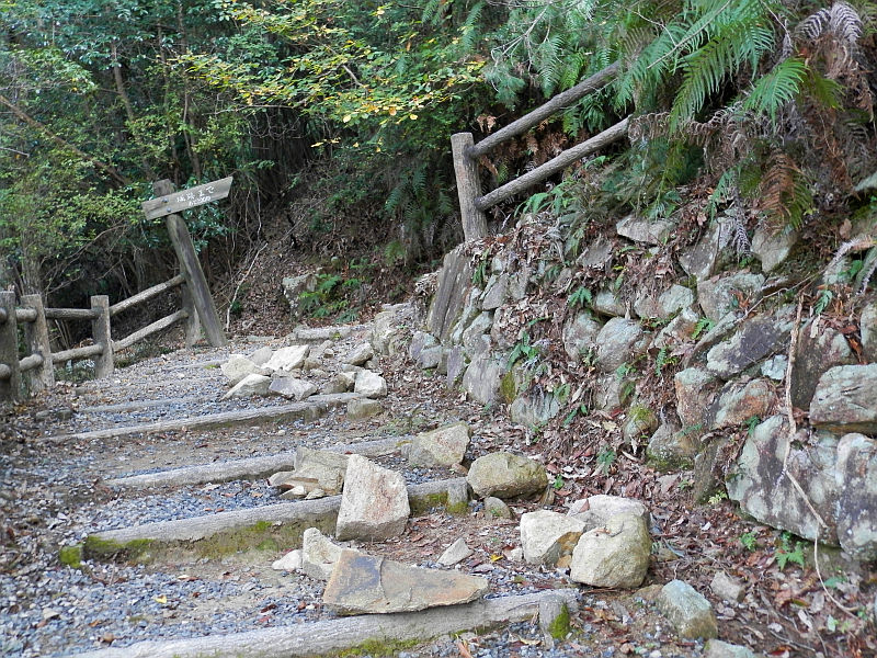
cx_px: 438
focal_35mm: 40
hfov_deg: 46.8
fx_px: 1013
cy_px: 329
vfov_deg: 36.0
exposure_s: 1/13
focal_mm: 7.2
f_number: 3.5
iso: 200
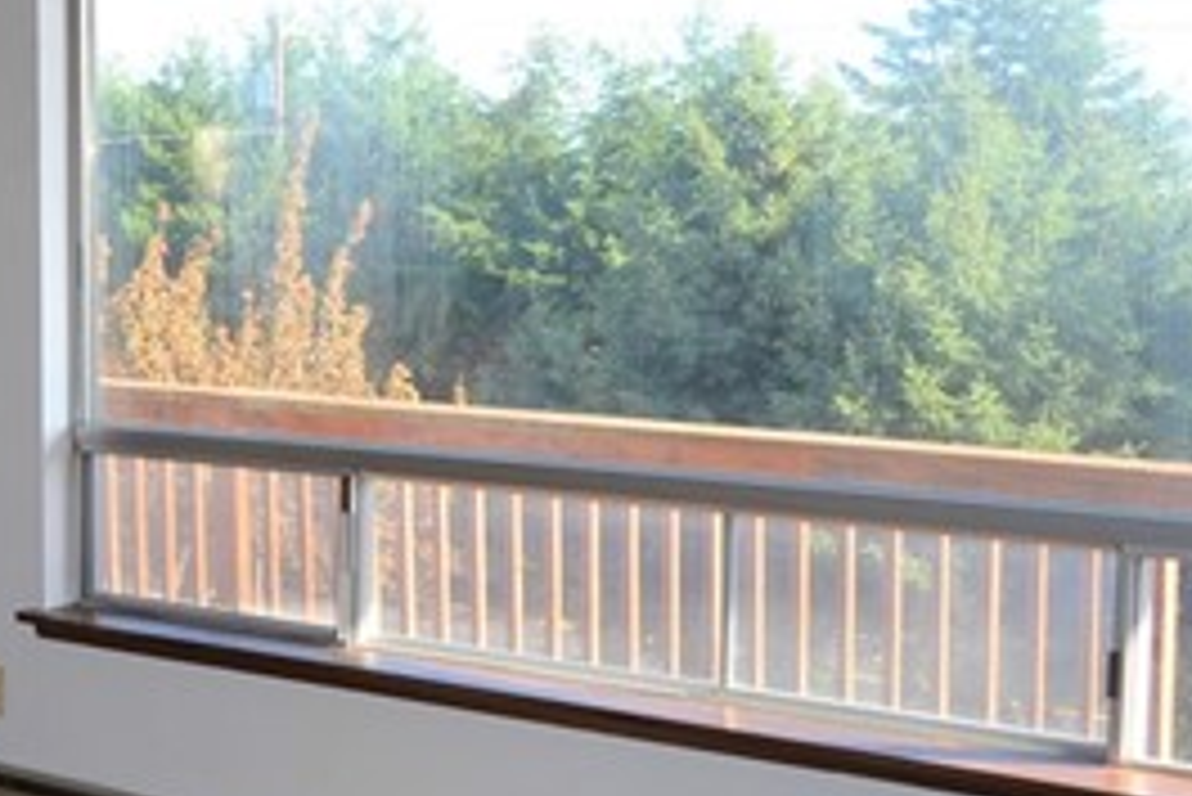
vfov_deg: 20.9
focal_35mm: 65
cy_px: 353
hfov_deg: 28.5
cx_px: -67
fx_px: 2153
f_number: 3.5
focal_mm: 18
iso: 140
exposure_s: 1/200
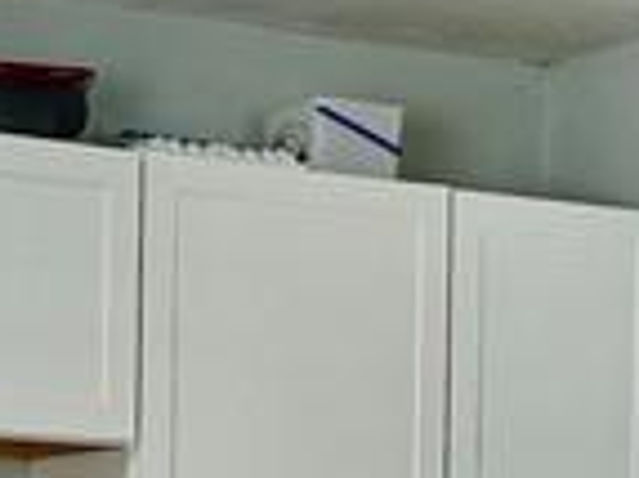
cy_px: 737
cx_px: -94
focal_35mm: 172
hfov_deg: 11.3
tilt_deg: +0.2
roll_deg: -0.5
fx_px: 3172
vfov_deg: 8.4
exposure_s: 1/120
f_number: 1.78
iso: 80
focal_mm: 6.76
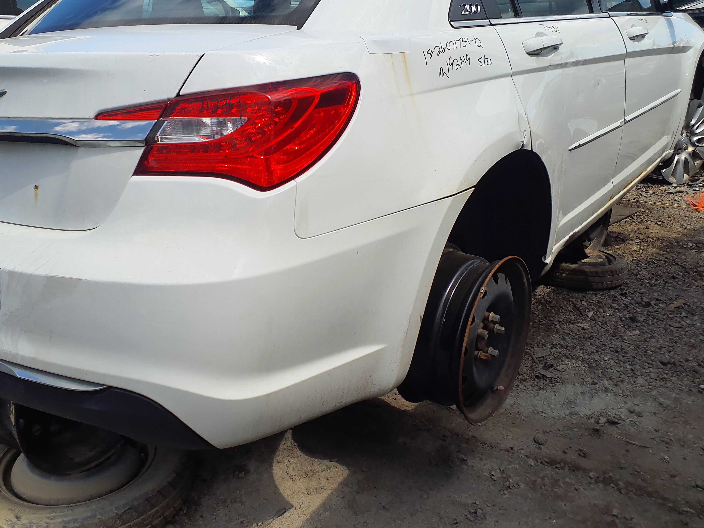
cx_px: 285
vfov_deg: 41.5
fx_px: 692
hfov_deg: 53.6
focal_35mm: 34
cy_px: 201
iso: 40
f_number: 1.9
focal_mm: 3.58
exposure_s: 1/1892
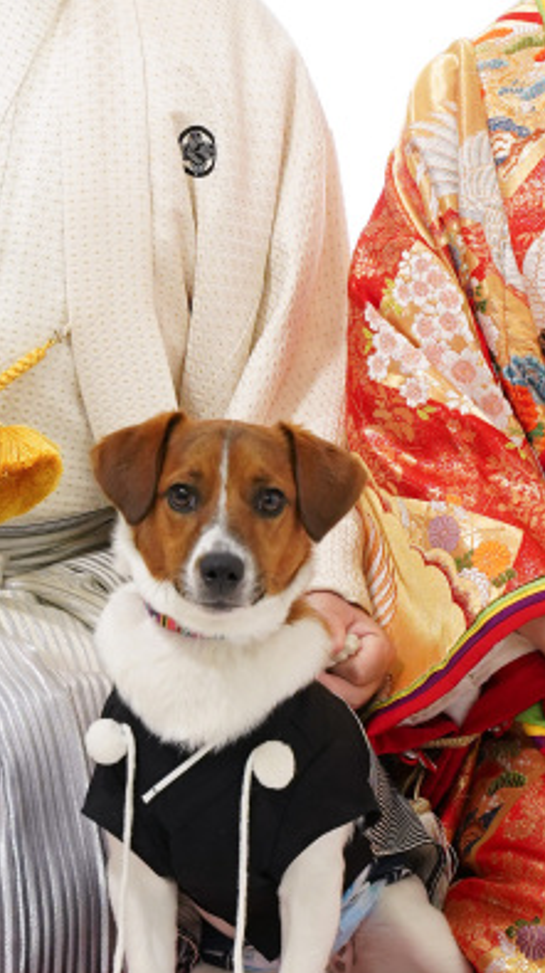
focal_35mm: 182
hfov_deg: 6.7
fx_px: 4686
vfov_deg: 11.7
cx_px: 291
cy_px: 17
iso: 1600
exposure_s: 1/125
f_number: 4.5
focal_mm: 57
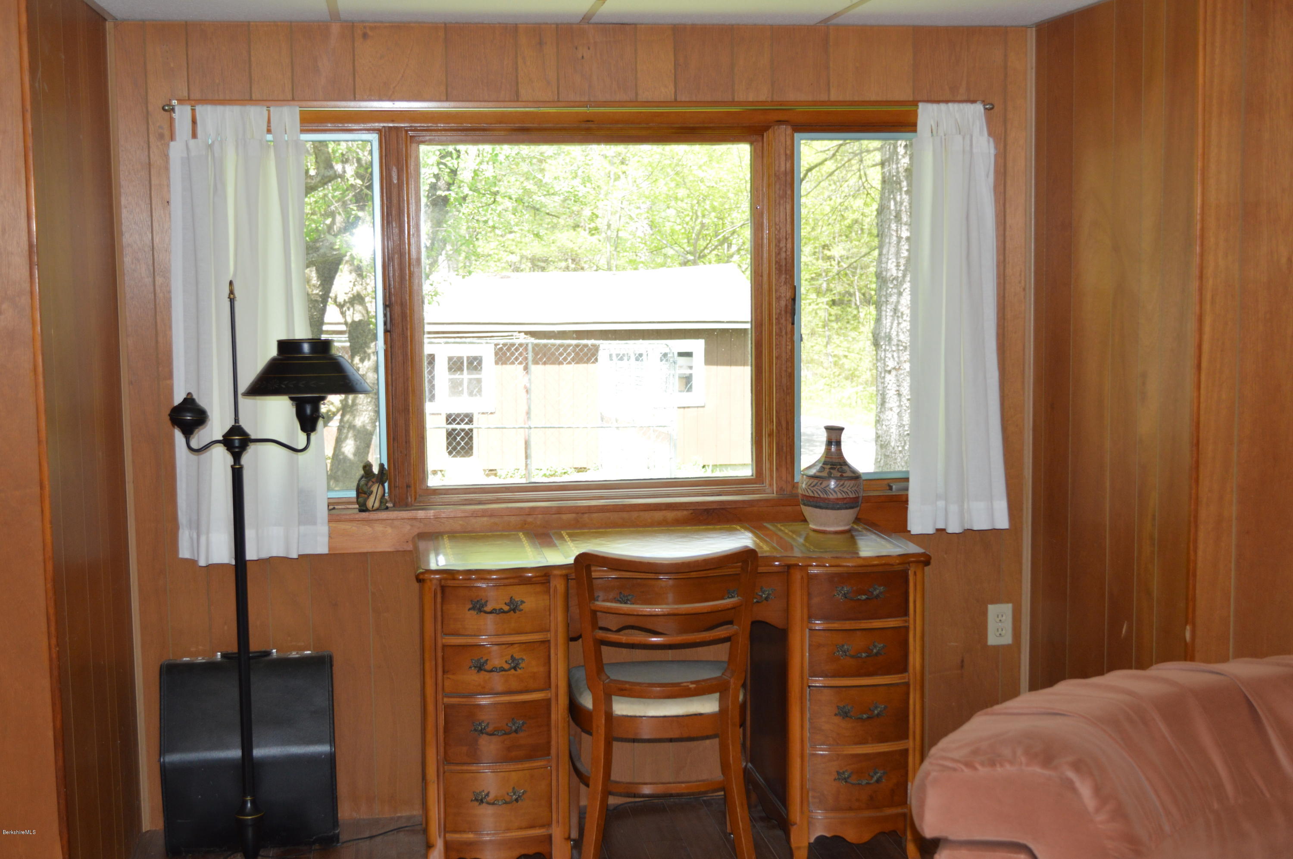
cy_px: 430
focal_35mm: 44
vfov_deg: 30.8
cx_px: 646
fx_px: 1561
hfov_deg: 45.0
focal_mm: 29
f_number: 4.5
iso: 400
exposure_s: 1/125
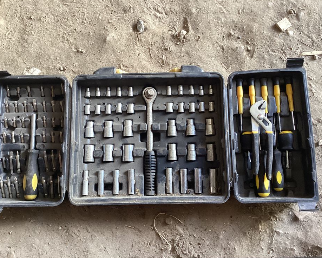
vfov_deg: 44.6
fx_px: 315
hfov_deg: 54.2
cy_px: 127
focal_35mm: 33
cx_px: 163
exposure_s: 1/50
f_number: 2.4
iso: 200
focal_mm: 3.3
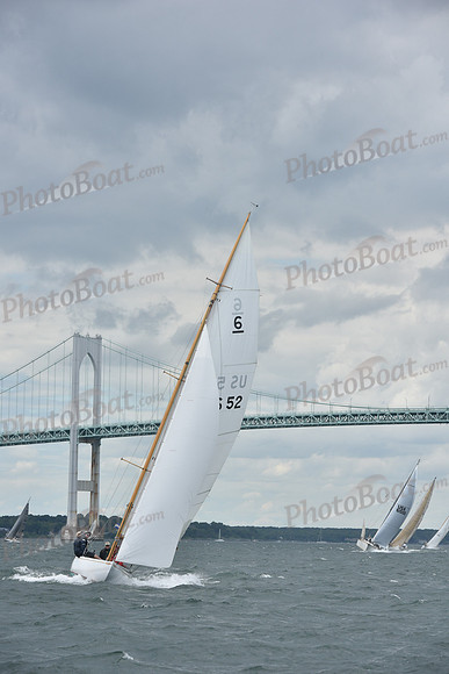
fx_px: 2337
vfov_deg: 16.4
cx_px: 224
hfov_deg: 11.0
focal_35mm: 125
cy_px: 337
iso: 250
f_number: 7.1
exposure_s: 1/1000
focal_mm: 125
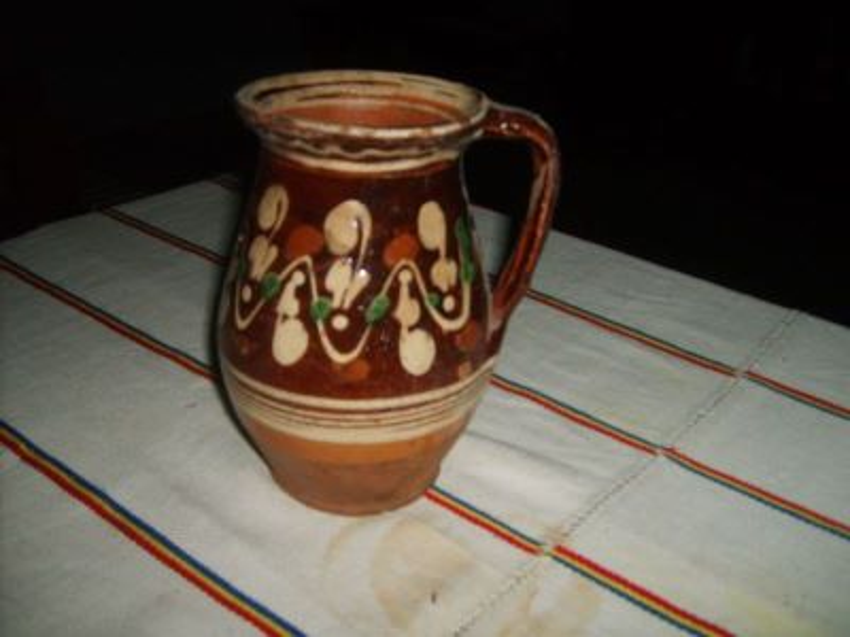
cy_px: 318
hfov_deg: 52.6
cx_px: 425
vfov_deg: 40.7
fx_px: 859
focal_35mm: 35
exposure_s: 1/45
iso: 100
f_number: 2.8
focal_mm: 5.8
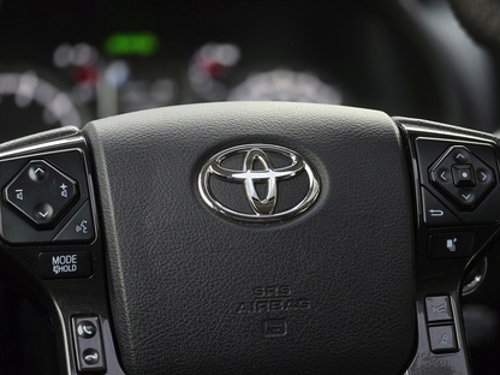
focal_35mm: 116
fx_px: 1676
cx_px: 250
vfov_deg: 12.8
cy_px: 187
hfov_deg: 17.0
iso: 125
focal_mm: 18.6
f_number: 2.9
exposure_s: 1/50
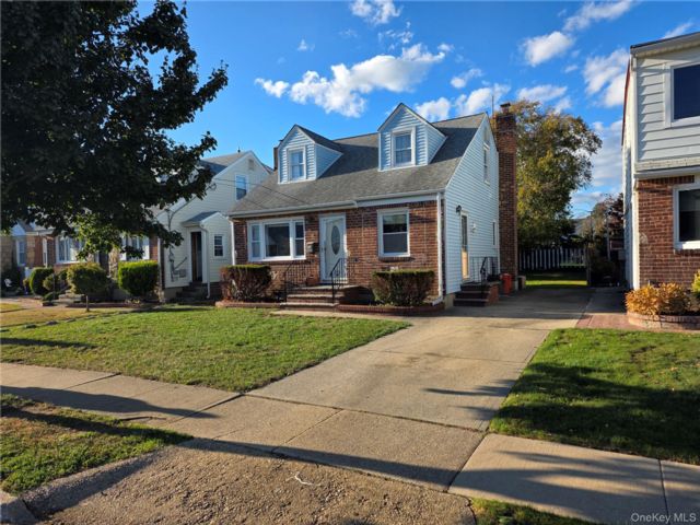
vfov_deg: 58.9
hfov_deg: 73.9
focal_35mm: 23
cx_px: 350
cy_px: 262
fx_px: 465
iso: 80
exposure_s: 1/2890
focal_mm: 6.25
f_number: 1.7
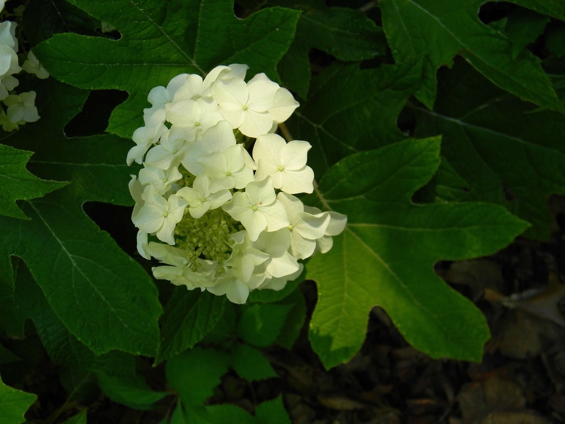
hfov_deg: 52.6
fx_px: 571
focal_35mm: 35
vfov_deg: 40.7
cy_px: 212
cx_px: 282
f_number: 3.9
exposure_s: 1/74.7
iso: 80
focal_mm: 8.6
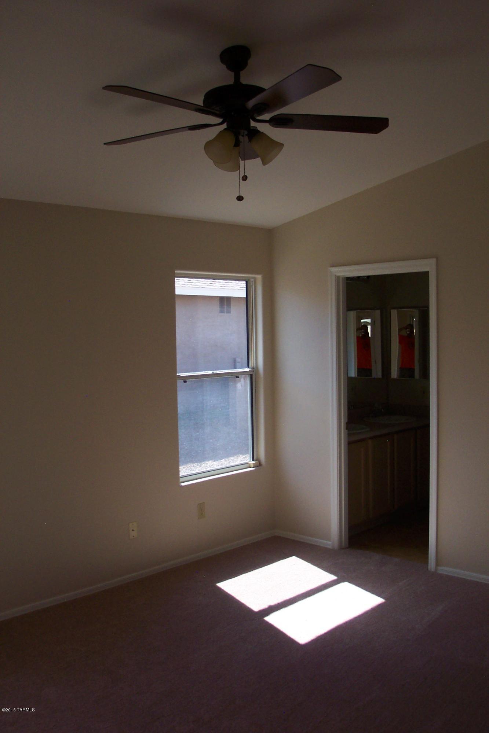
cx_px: 244
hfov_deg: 37.8
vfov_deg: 54.4
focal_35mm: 35
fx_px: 713
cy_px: 366
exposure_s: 1/500
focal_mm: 7.5
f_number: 2.8
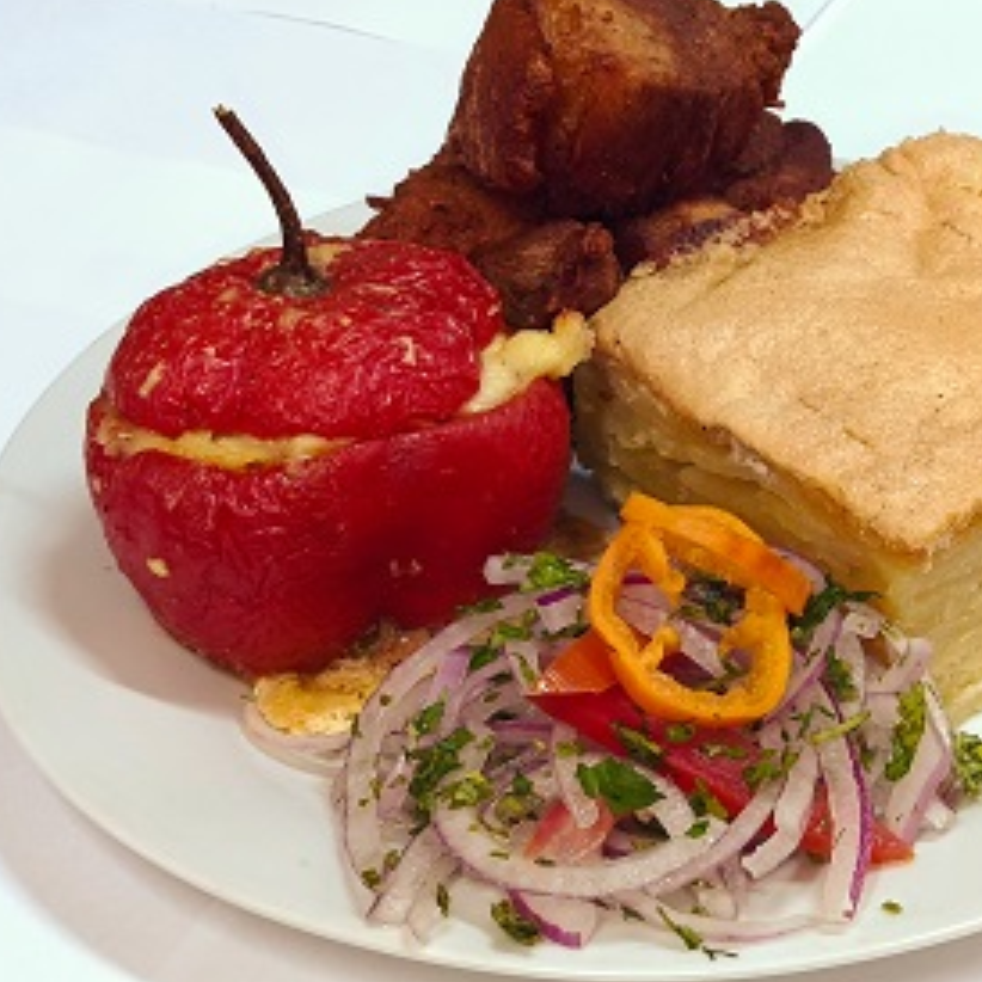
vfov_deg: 18.7
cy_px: 462
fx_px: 2985
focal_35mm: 93
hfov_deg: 18.6
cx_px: 663
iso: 585
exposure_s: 1/100
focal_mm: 5.24
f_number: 1.7
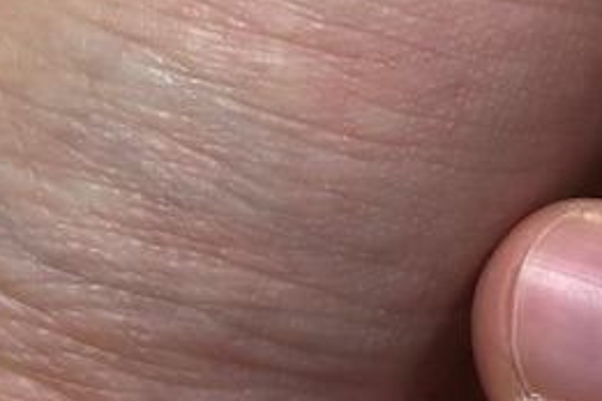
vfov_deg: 5.5
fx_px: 4097
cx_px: 676
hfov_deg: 8.3
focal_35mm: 245
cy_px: -466
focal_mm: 6.86
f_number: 1.78
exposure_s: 1/121
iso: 64
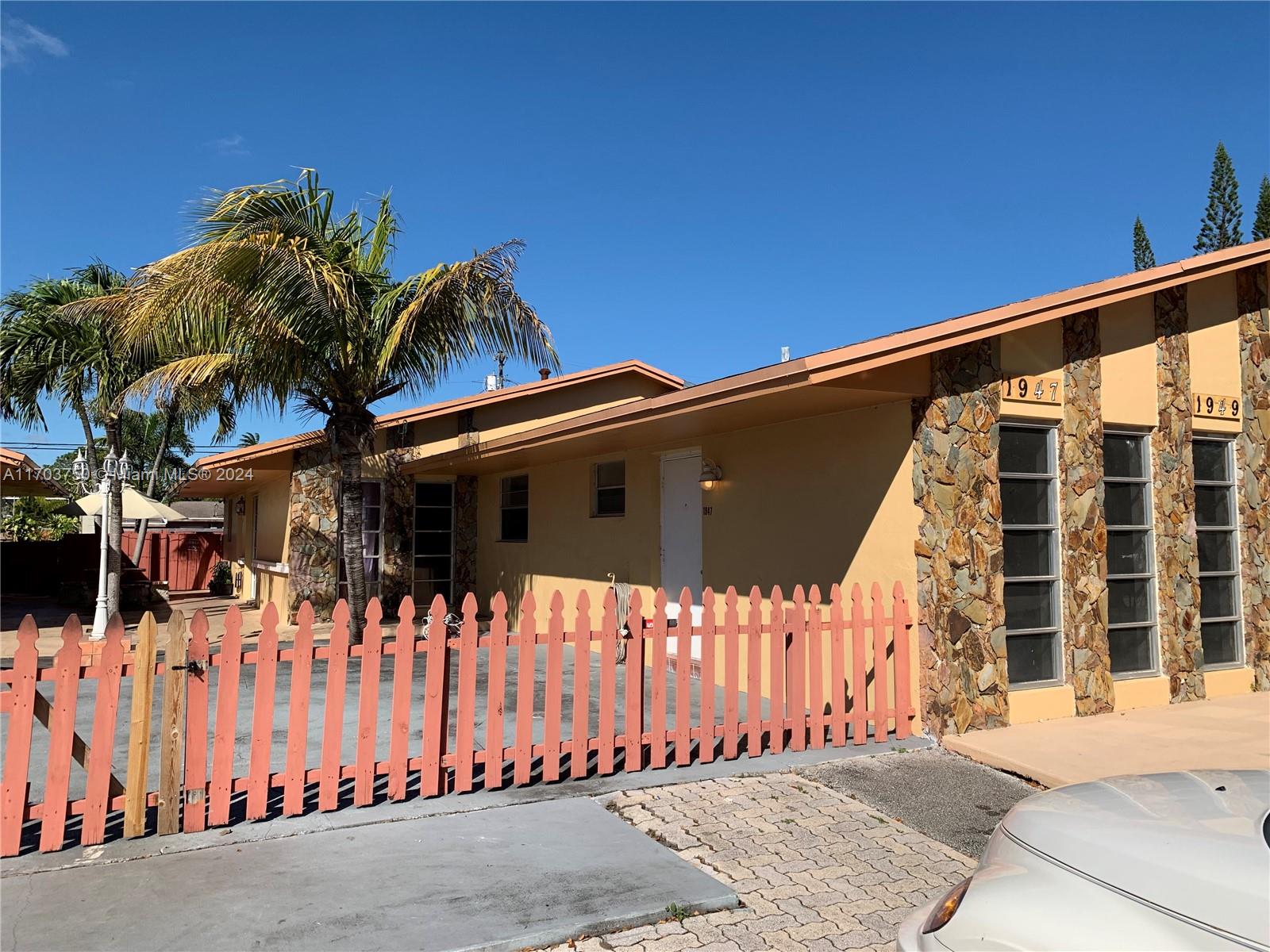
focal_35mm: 26
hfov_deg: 67.3
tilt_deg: +5.8
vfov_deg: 53.1
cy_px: 476
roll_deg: -0.1
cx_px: 635
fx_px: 954
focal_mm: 4.25
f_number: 1.8
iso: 25
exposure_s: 1/3086
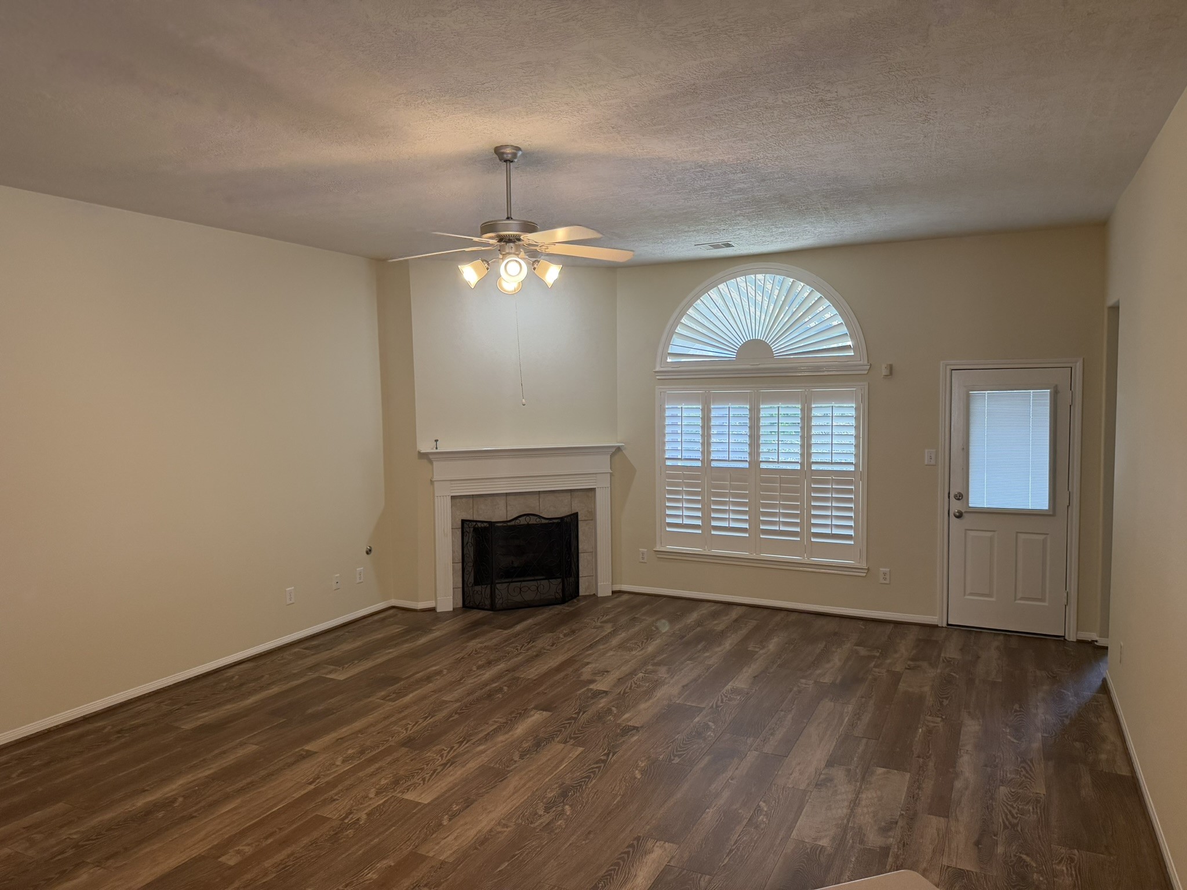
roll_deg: +1.2
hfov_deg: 71.6
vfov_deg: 56.8
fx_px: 823
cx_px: 594
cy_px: 445
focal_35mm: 24
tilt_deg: -5.2
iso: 250
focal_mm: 6.76
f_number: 1.78
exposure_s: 1/120
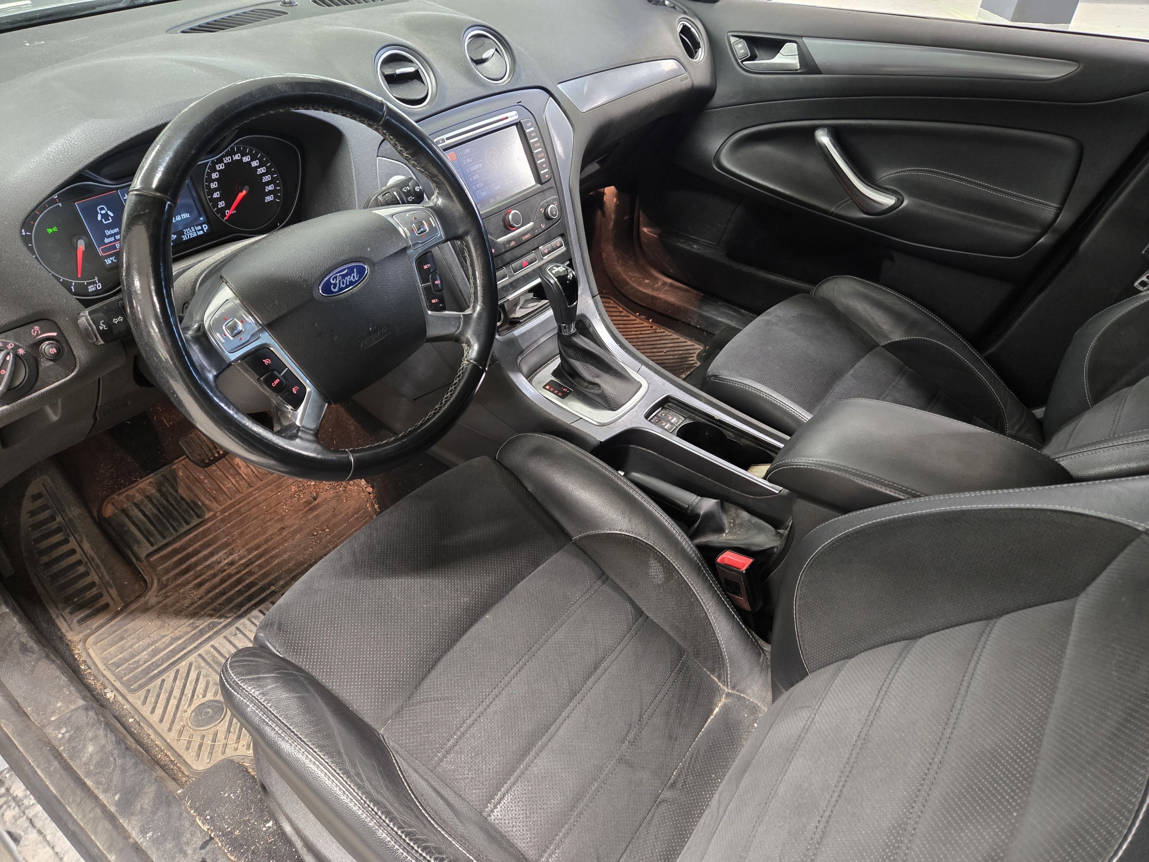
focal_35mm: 23
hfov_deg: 73.9
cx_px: 574
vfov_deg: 58.9
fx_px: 763
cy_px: 431
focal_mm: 5.4
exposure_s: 1/31.7
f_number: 1.8
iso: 500
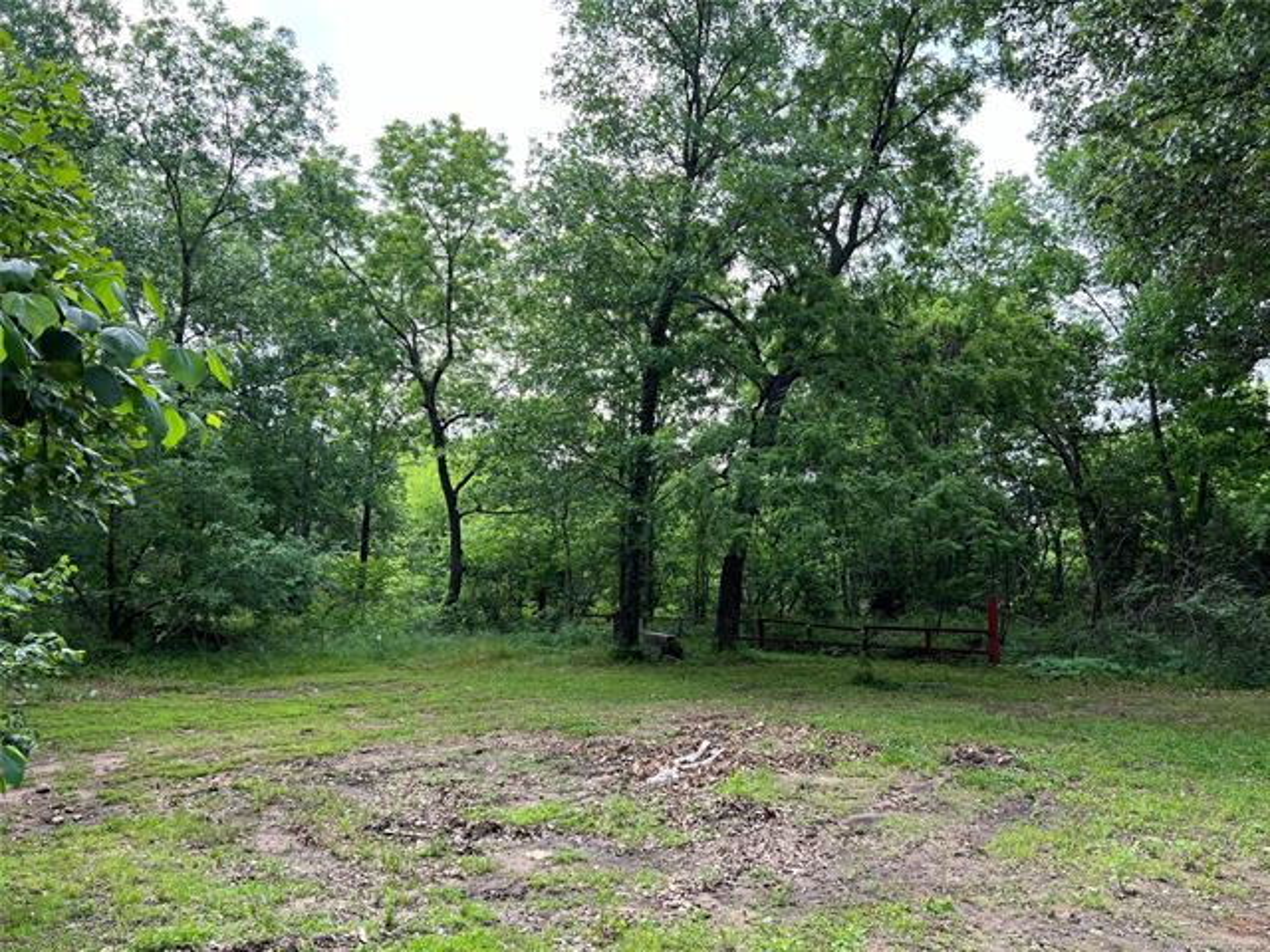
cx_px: 635
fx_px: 954
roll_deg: +0.2
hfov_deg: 67.3
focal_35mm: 26
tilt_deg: +4.1
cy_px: 476
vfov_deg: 53.1
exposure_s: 1/763
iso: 50
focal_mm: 5.7
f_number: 1.5
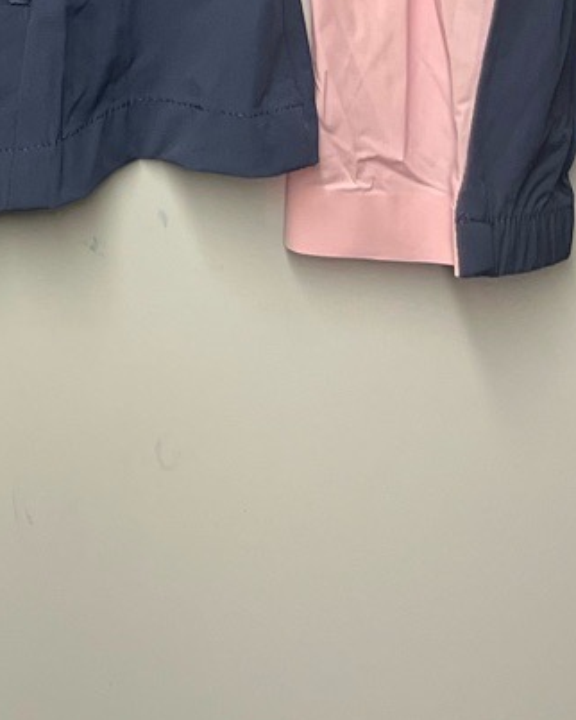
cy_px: -460
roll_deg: +3.1
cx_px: -420
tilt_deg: -20.9
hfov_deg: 13.8
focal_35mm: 101
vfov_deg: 16.7
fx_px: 2151
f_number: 1.6
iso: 100
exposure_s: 1/100
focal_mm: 5.1
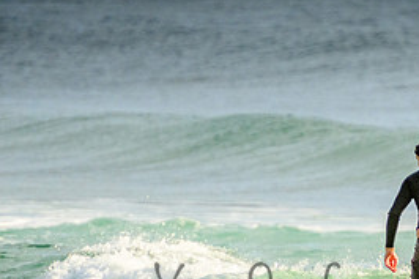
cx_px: 488
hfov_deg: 1.7
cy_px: 201
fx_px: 13969
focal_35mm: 1201
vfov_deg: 1.1
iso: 800
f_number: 5.6
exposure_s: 1/2000
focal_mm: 400
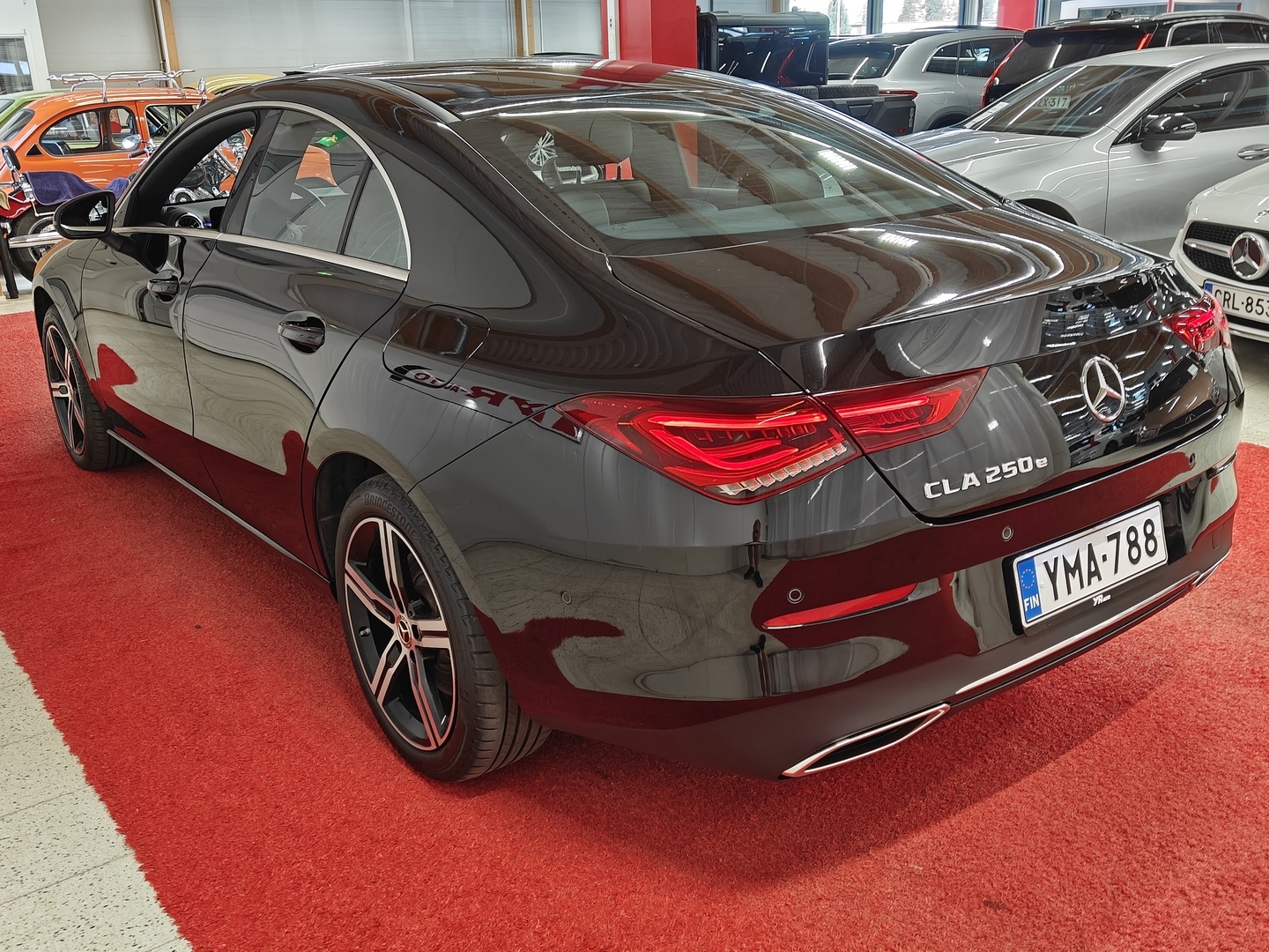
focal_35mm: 32
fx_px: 1173
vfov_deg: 44.2
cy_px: 476
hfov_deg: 56.8
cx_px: 634
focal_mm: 5.59
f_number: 1.8
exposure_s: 1/60
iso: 125
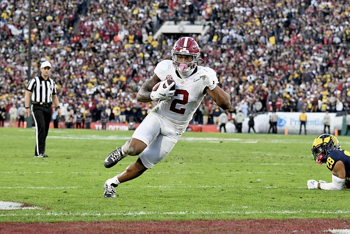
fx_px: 1264
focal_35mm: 130
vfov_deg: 10.6
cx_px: 175
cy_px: 117
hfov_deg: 15.8
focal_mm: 130
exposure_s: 1/1000
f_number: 4.8
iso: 3200
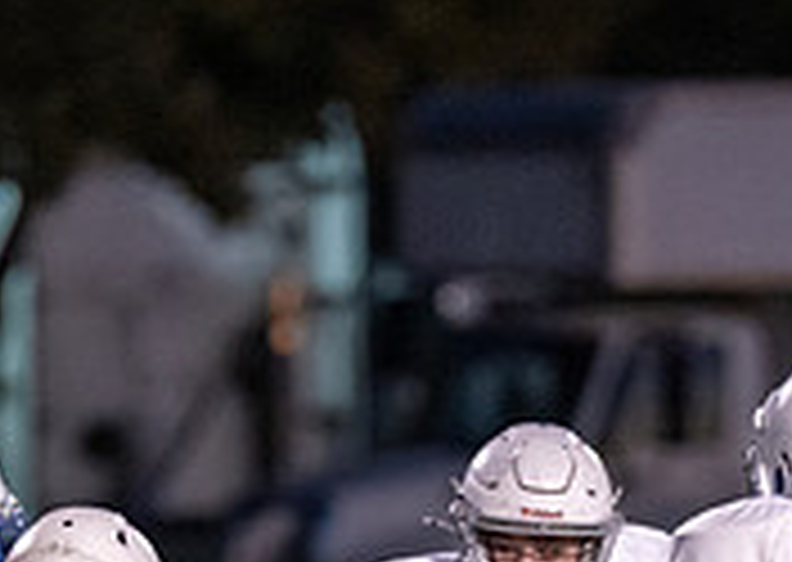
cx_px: 267
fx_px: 19779
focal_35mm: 881
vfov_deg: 1.6
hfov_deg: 2.3
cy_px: 738
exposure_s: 1/1000
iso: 5000
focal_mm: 200
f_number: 2.8
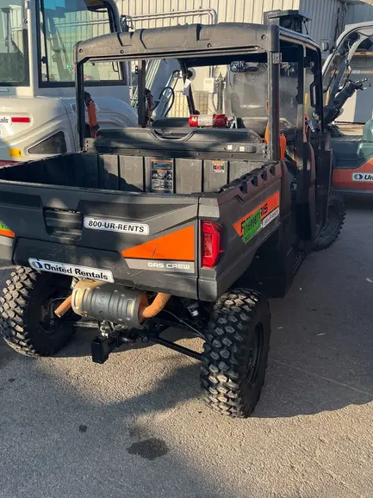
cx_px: 159
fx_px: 474
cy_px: 204
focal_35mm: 33
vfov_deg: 55.0
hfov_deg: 42.8
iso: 50
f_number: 1.6
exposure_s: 1/1086
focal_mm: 5.1
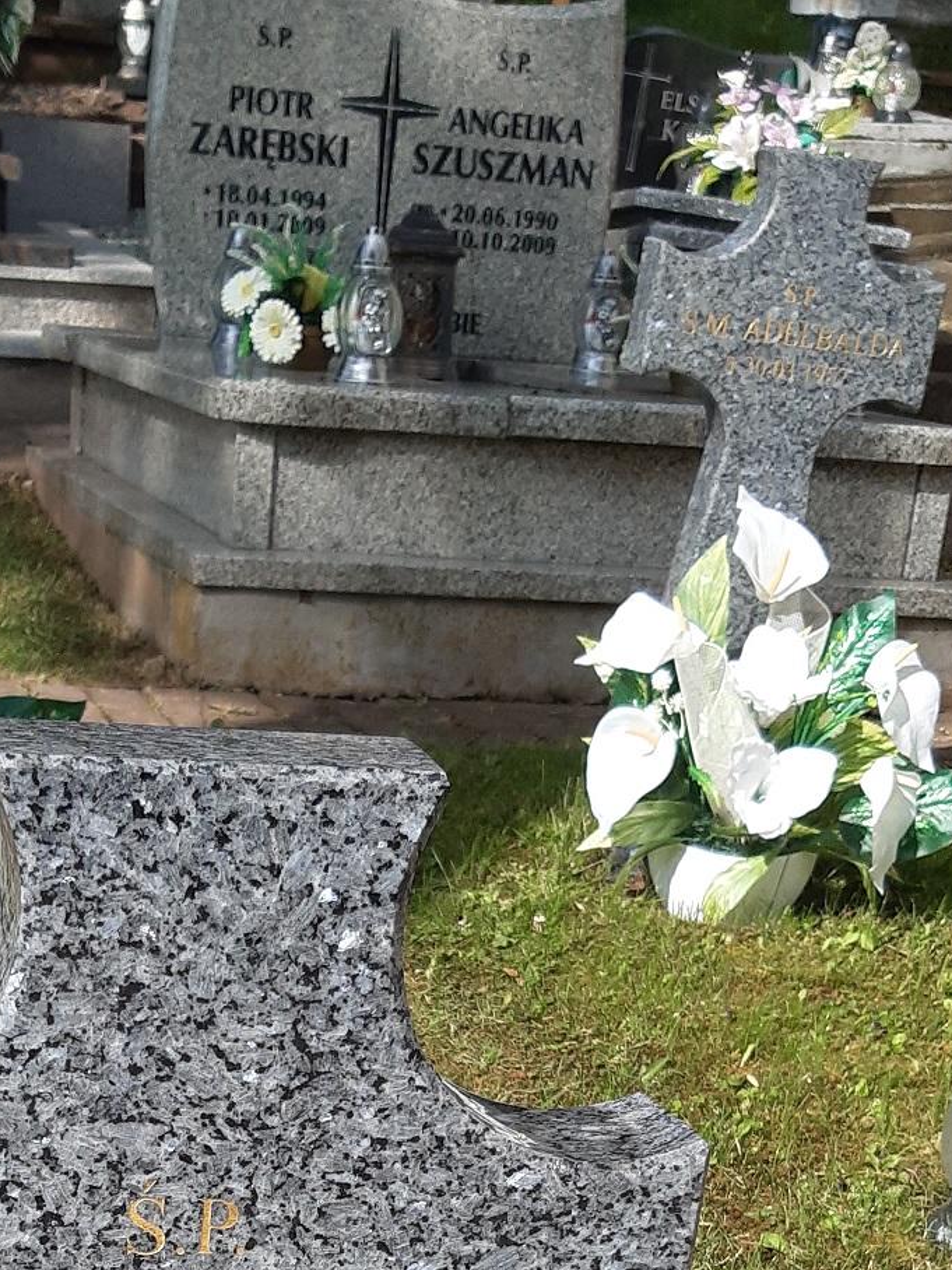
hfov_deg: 22.1
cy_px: 1408
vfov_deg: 26.9
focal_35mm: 66
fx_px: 2420
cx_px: 256
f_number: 1.7
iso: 40
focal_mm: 3.92
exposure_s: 1/1600
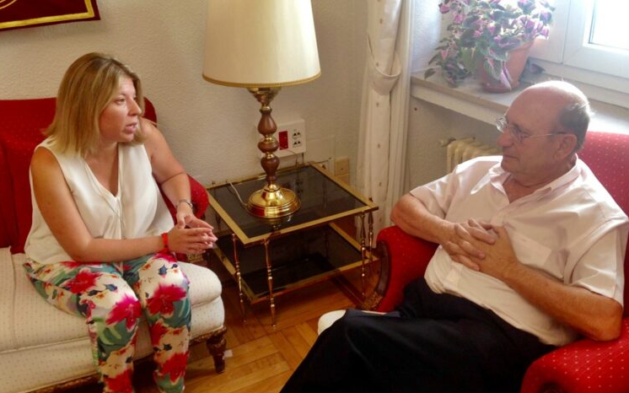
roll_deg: +2.2
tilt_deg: -23.5
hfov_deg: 54.0
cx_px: 321
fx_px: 617
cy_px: 202
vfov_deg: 35.3
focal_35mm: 36
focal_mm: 4.12
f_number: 2.4
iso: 80
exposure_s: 1/20
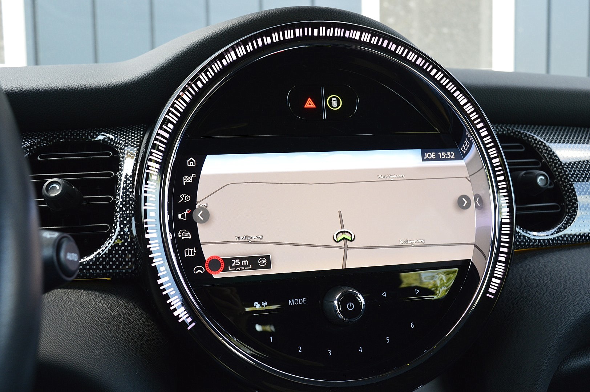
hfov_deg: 53.2
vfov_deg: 36.8
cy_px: 196
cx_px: 295
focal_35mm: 36
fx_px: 590
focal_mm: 24
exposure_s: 1/60
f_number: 7.1
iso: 800
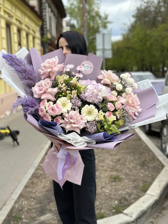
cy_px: 112
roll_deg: +1.9
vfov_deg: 39.7
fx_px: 311
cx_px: 84
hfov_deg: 30.3
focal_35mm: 48
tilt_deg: -8.9
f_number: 1.78
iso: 80
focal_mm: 6.86
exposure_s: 1/1541
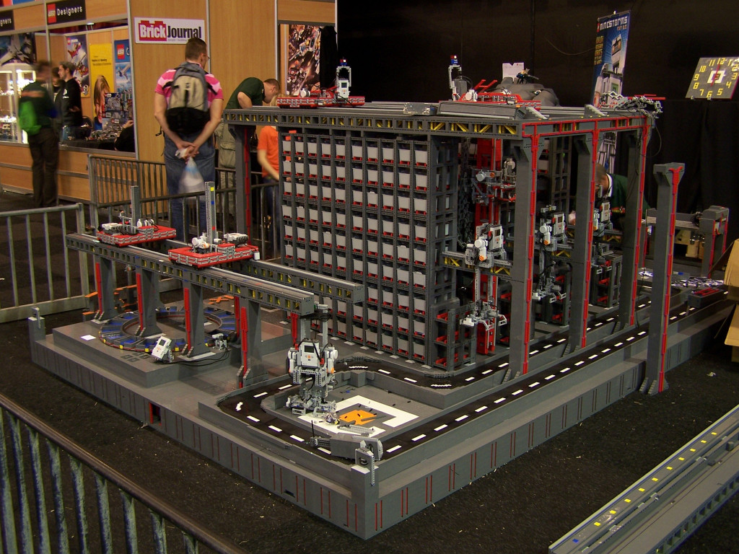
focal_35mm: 38
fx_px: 811
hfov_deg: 49.0
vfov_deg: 37.7
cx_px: 370
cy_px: 277
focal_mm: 6.3
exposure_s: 1/2
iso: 80
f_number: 2.8
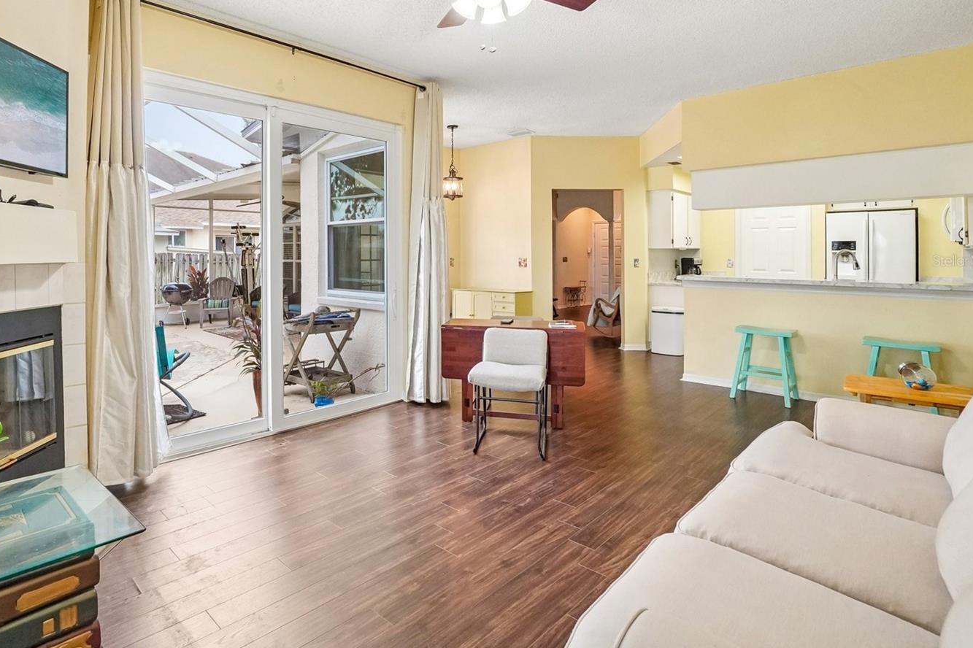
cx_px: 414
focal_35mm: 18
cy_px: 261
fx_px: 486
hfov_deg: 89.4
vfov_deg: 66.7
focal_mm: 10
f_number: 8
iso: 500
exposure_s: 1/30
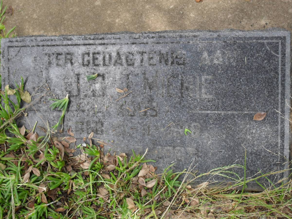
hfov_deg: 33.8
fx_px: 481
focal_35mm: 57
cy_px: 110
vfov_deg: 25.7
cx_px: 146
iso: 100
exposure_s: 1/125
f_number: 4.3
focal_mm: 10.1
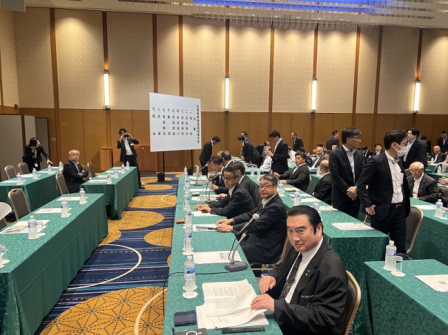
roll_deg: +0.8
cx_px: 224
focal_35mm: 26
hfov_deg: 67.3
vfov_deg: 53.0
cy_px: 168
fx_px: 336
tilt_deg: -7.2
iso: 100
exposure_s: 1/100
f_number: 1.5
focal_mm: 5.7
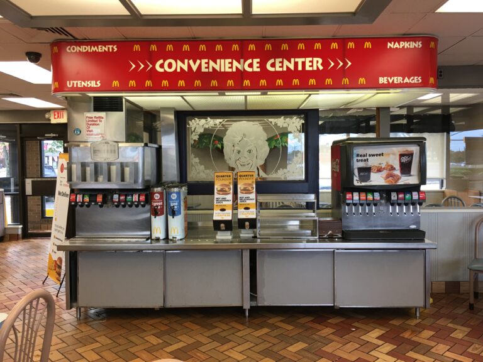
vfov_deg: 48.2
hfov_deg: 61.7
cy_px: 181
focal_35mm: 29
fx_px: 405
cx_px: 242
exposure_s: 1/30
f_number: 2.2
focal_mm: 4.15
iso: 32
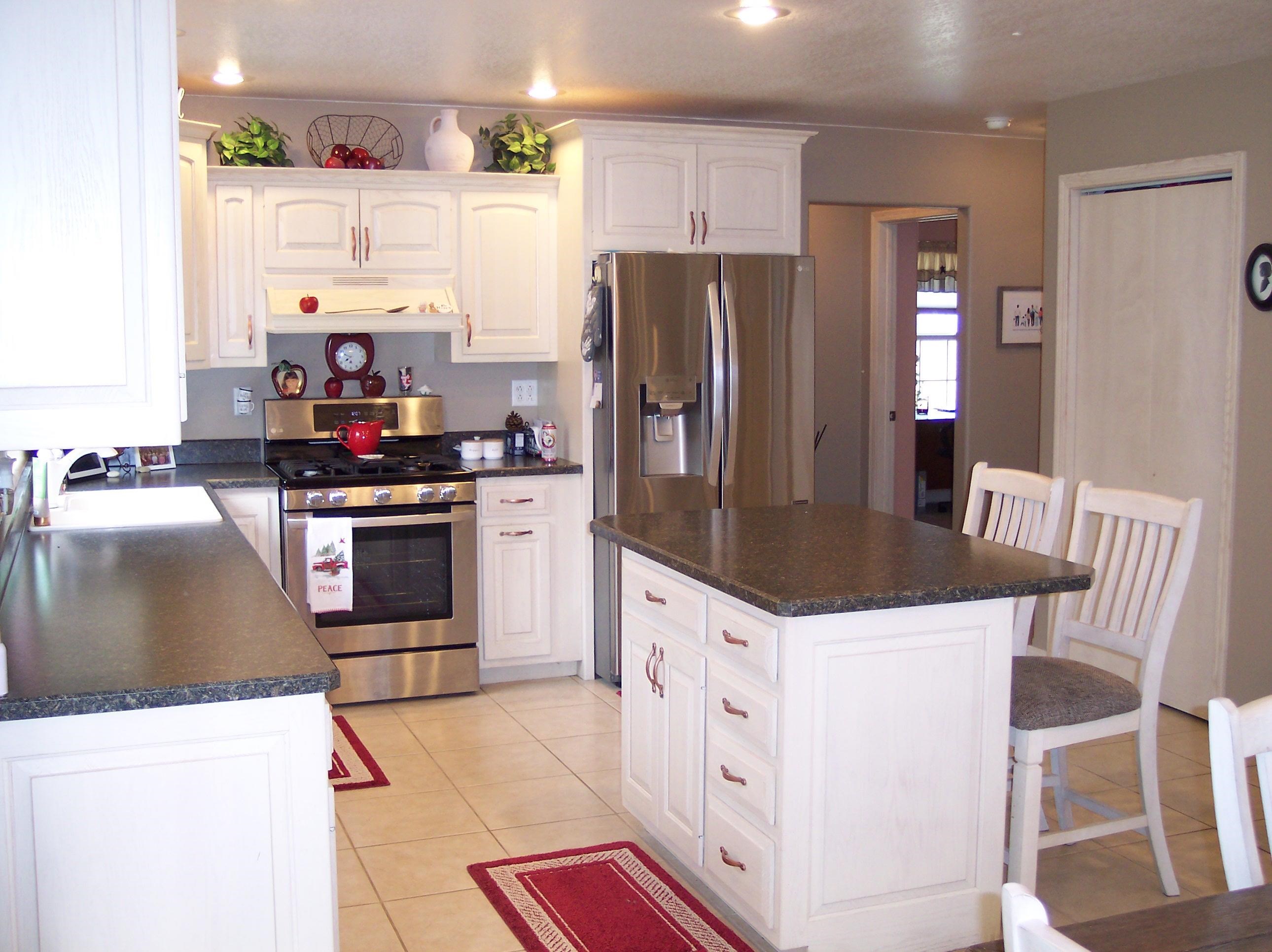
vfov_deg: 37.7
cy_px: 476
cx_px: 636
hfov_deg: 49.0
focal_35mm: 38
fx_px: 1396
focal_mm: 8
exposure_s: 1/30
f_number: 2.8
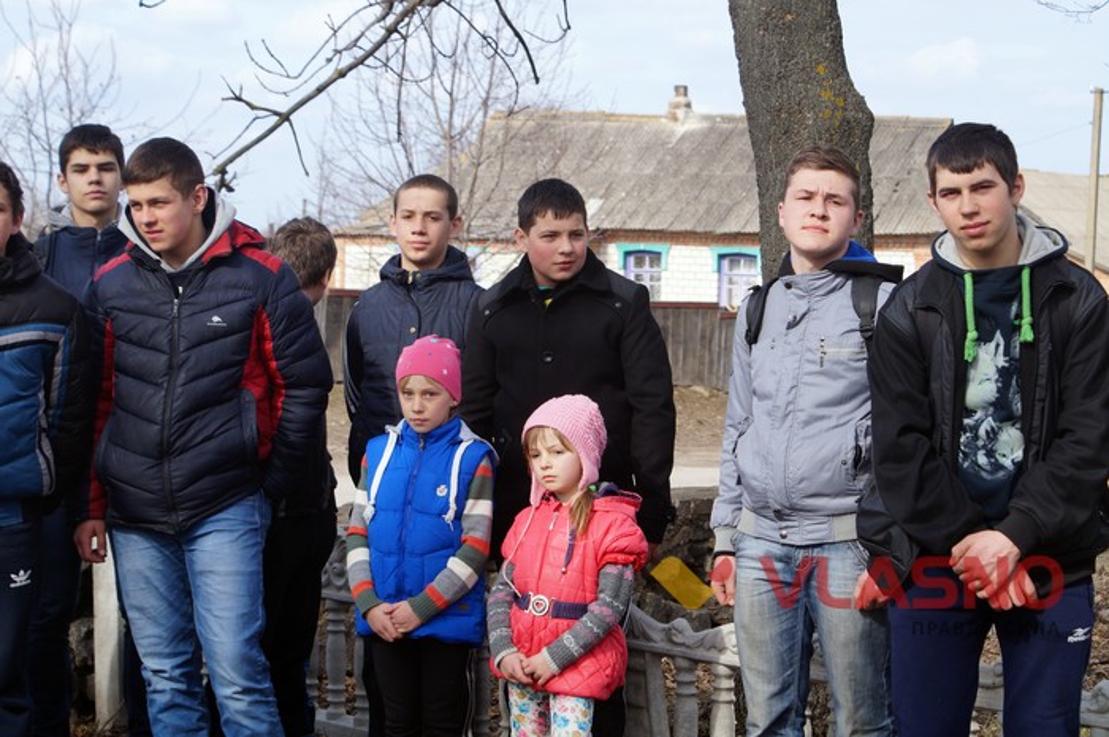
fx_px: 2538
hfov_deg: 24.6
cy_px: 368
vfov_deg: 16.5
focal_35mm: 82
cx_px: 554
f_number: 7.1
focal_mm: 55
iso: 100
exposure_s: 1/125
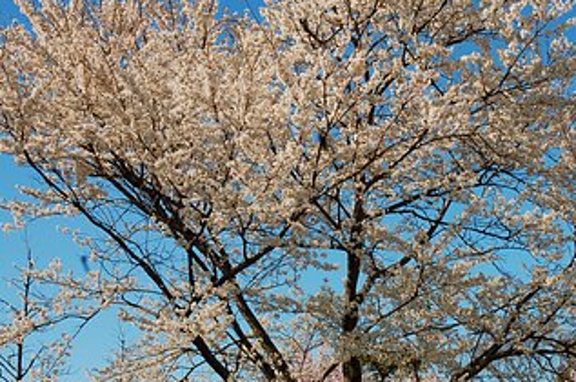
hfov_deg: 23.9
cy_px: 144
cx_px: 378
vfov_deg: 16.0
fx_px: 1354
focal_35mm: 85
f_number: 10
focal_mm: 35
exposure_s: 1/320
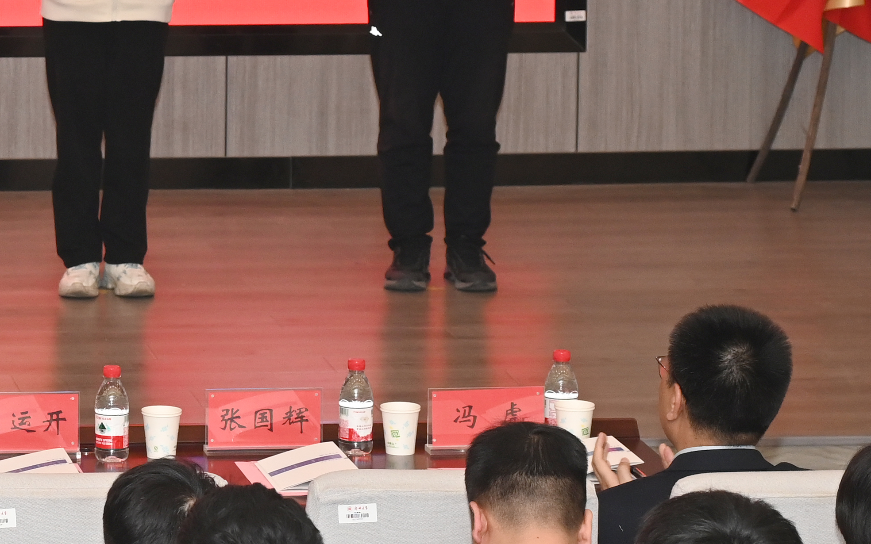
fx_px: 4771
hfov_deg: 10.1
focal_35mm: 201
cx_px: -415
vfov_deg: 6.5
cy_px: -135
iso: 640
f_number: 4.5
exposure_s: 1/125
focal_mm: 47
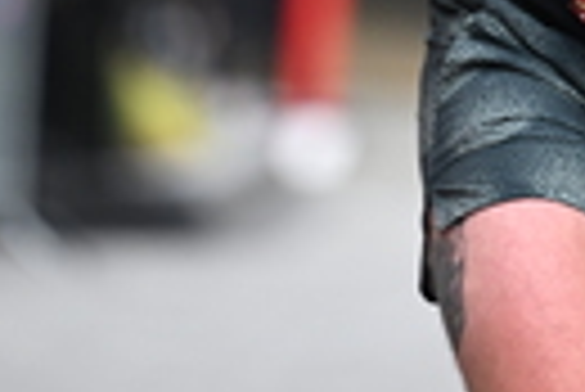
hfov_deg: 2.9
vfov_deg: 1.9
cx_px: 641
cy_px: -347
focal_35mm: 720
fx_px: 11713
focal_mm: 170
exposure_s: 1/2000
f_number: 2.8
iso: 640
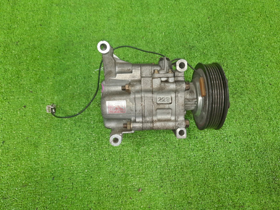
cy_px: 102
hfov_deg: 67.3
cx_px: 144
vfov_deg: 53.0
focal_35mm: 26
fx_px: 210
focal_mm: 4.6
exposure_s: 1/50
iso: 266
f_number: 2
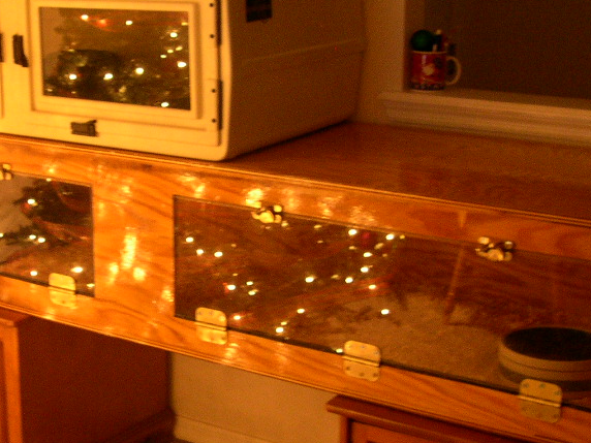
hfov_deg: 27.6
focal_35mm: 68
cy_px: 224
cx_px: 66
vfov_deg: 21.6
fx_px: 1161
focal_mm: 8
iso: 400
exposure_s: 1/1.8
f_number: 2.8
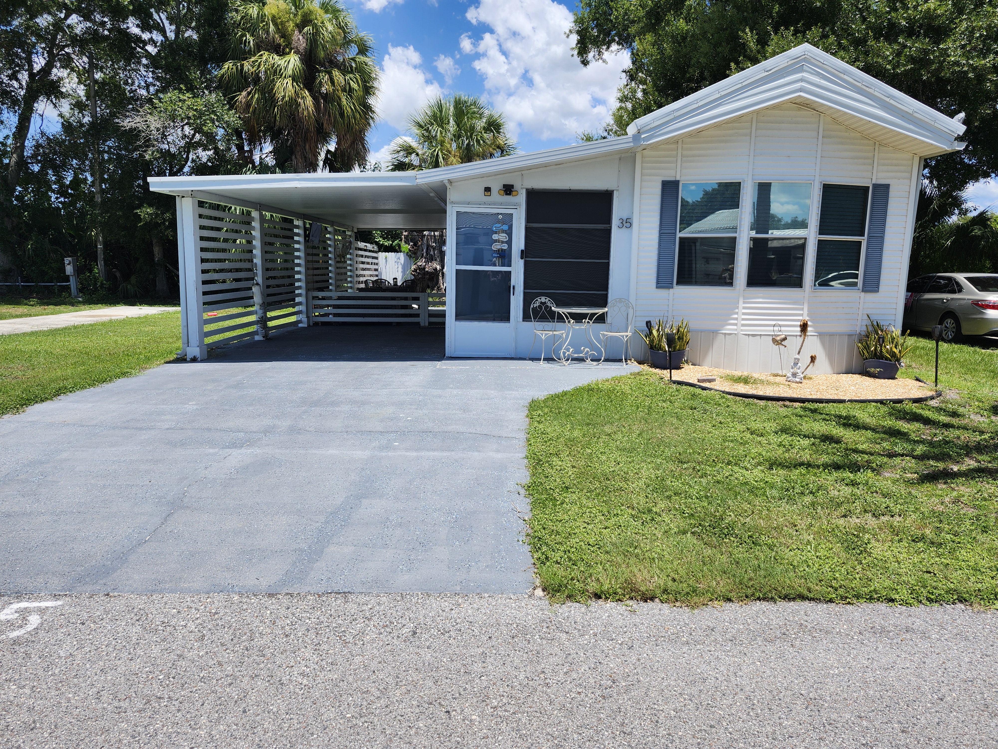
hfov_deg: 73.9
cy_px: 374
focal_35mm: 23
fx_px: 663
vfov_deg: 58.9
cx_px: 499
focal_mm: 5.54
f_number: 1.8
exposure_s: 1/1493
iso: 25
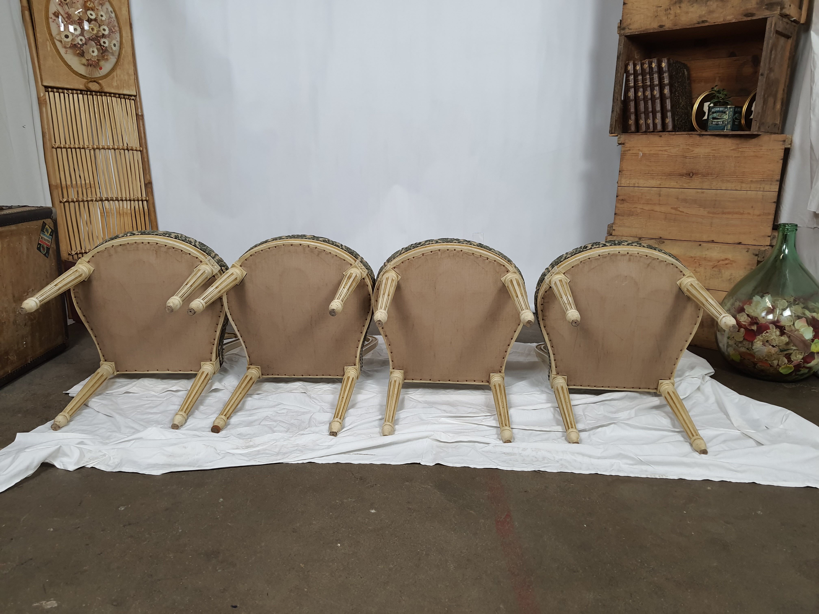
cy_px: 307
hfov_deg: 67.3
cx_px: 410
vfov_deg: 53.1
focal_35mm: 26
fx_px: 615
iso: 100
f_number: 1.7
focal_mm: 4.32
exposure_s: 1/100
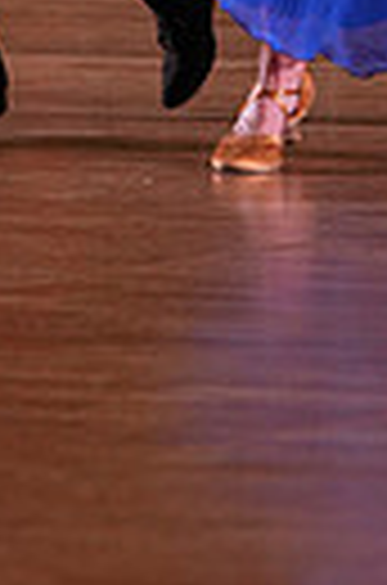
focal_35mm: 649
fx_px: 10521
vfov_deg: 3.2
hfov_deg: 2.1
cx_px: 344
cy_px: -338
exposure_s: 1/500
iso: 1250
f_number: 4
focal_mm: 145
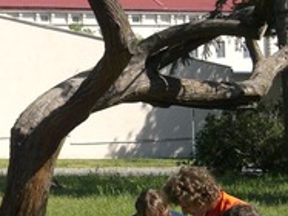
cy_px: 119
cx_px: -3
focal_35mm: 130
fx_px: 1081
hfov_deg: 14.9
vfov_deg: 11.4
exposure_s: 1/800
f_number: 3.1
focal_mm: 6.3
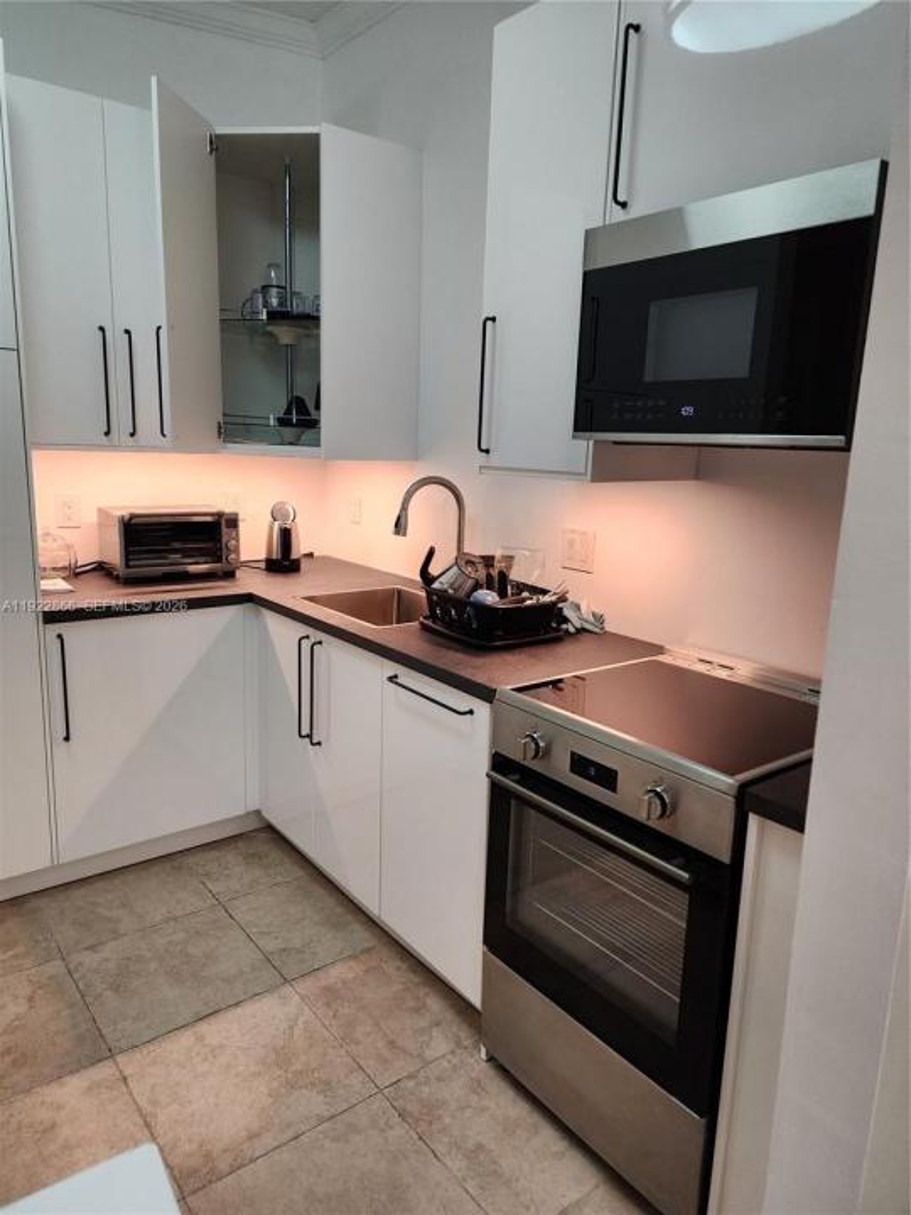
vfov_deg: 73.9
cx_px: 456
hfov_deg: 58.9
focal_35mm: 23
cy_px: 608
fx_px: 807
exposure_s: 1/120
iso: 200
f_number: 1.8
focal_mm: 6.4
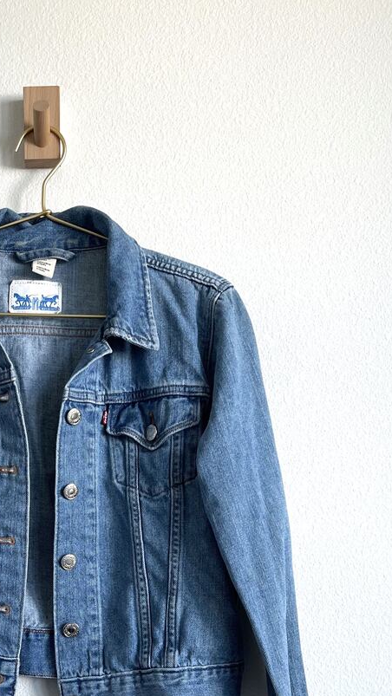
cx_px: 46
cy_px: 535
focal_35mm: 47
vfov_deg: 42.2
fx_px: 868
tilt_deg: +4.4
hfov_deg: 24.8
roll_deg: +0.1
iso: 64
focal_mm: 5.1
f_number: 1.6
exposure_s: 1/121
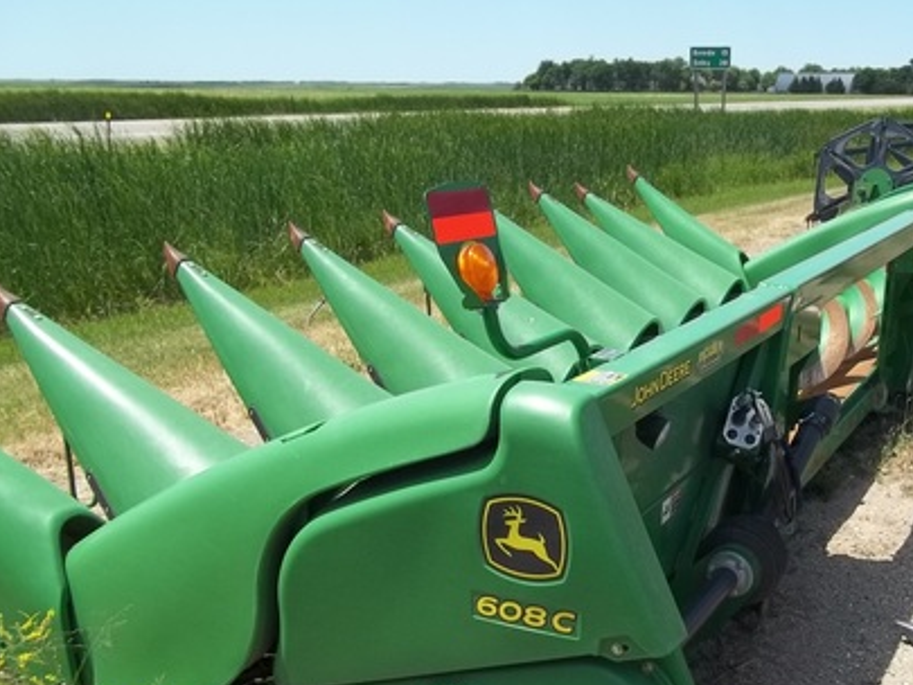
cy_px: 453
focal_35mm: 43
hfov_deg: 43.6
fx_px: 1134
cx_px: 555
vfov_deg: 33.3
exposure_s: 1/100
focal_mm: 5.7
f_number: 8.8
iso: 64
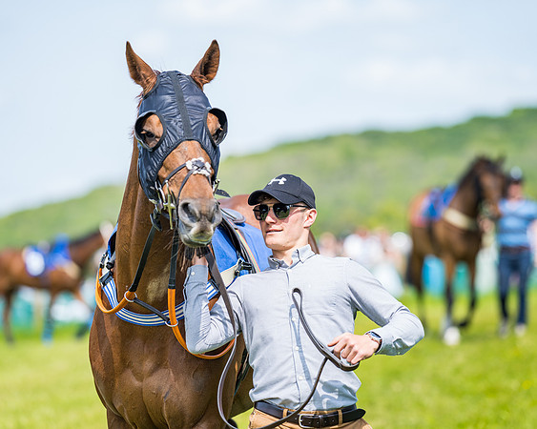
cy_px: 228
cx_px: 286
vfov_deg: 9.5
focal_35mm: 163
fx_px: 2583
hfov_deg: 11.9
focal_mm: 135
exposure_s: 1/1250
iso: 50
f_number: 2.2
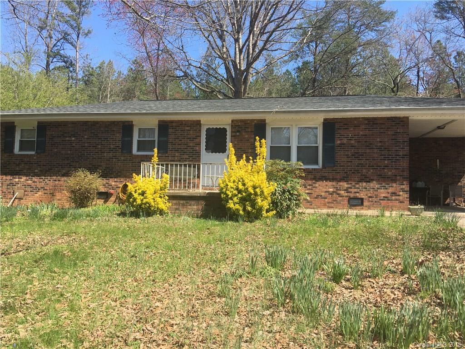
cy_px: 174
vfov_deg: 48.2
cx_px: 232
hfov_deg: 61.7
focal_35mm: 29
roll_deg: -2.5
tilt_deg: +3.4
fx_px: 390
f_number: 2.2
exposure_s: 1/732
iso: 25
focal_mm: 4.15
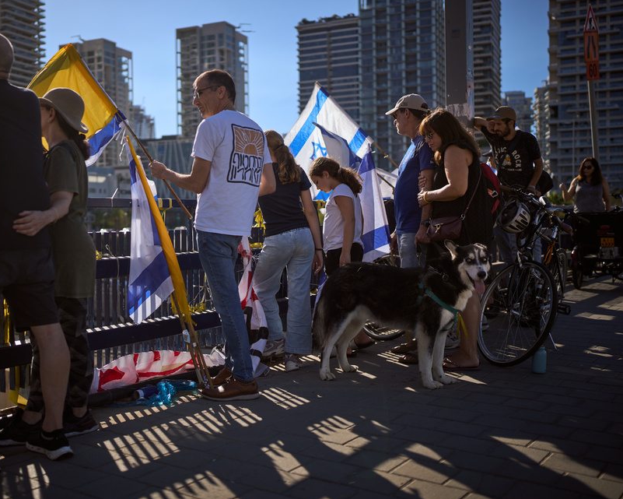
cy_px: 239
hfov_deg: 43.4
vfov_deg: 35.7
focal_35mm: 42
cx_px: 229
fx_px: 775
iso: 50
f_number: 1.4
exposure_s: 1/5000
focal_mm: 35
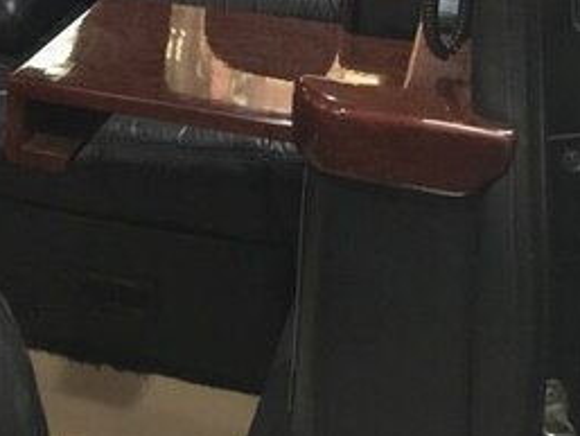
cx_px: 72
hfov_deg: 26.2
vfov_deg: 19.1
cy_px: -112
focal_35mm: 72
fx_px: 1207
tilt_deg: -11.6
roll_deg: +2.2
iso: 100
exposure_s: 1/4
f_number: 1.8
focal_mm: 3.99
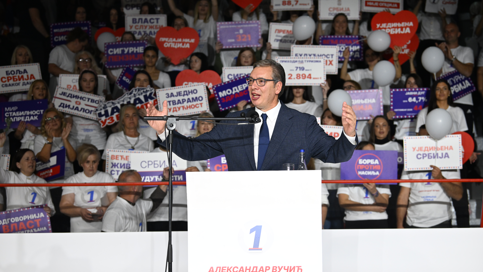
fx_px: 1101
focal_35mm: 86
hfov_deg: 24.7
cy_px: 161
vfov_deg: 14.1
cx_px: 242
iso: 2000
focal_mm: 82
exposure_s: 1/1000
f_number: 4
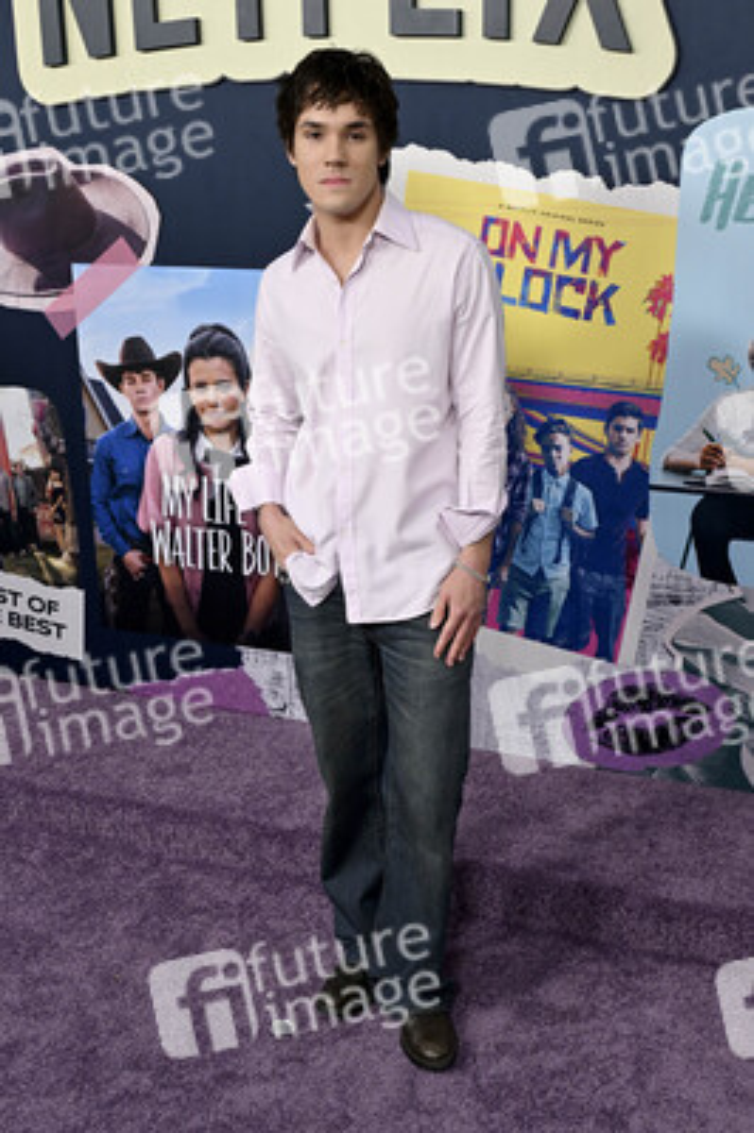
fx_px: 1164
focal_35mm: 37
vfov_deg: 51.9
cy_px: 566
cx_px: 377
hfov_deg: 35.9
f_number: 6.3
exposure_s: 1/250
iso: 1250
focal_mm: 37
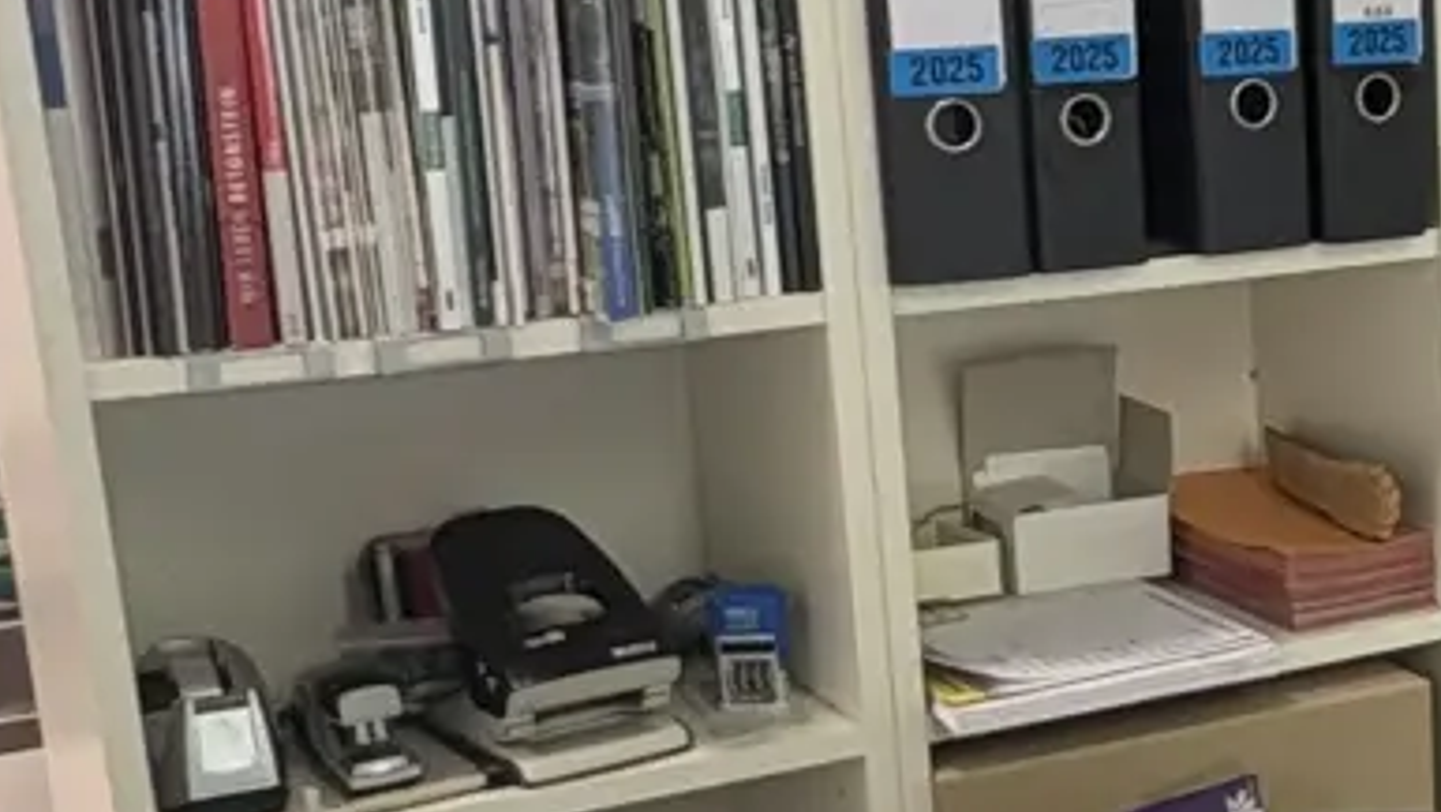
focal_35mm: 76
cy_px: 565
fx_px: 2905
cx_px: 1718
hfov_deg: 25.2
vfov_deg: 15.9
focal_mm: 2.22
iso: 125
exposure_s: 1/50
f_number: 2.2
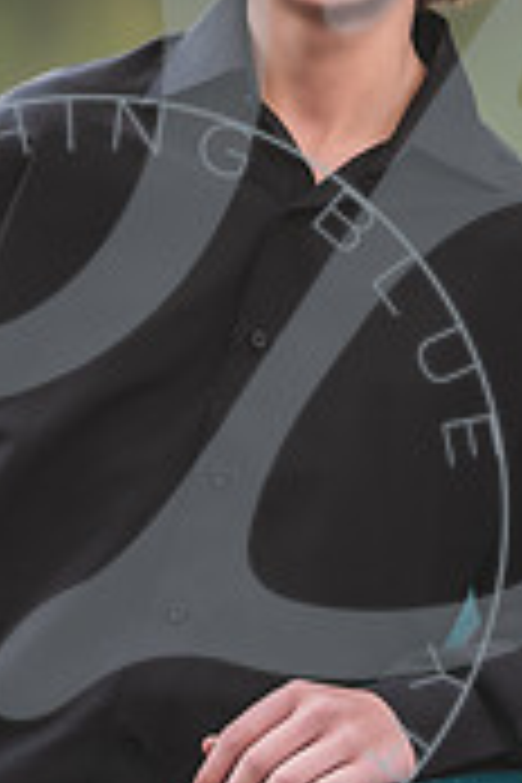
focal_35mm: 245
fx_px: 5328
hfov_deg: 5.6
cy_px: 171
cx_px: 292
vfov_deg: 8.4
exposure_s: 1/400
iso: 400
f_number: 2.8
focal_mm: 95
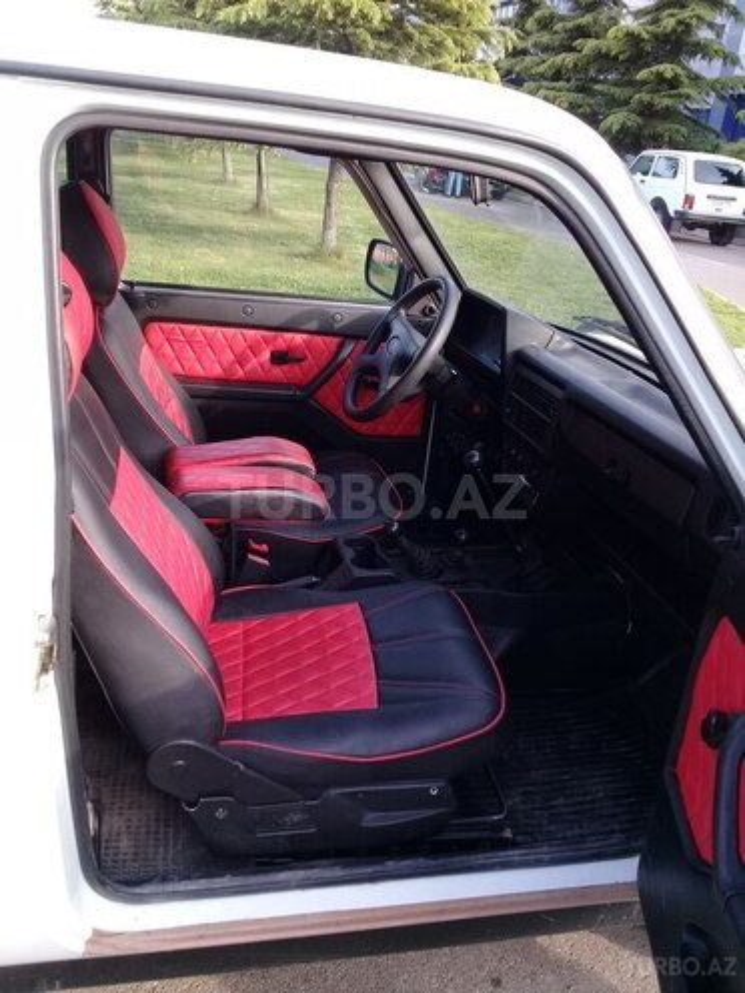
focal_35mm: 31
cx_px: 372
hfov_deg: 45.4
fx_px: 890
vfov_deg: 58.4
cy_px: 496
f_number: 2.2
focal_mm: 3.3
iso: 64
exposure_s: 1/108
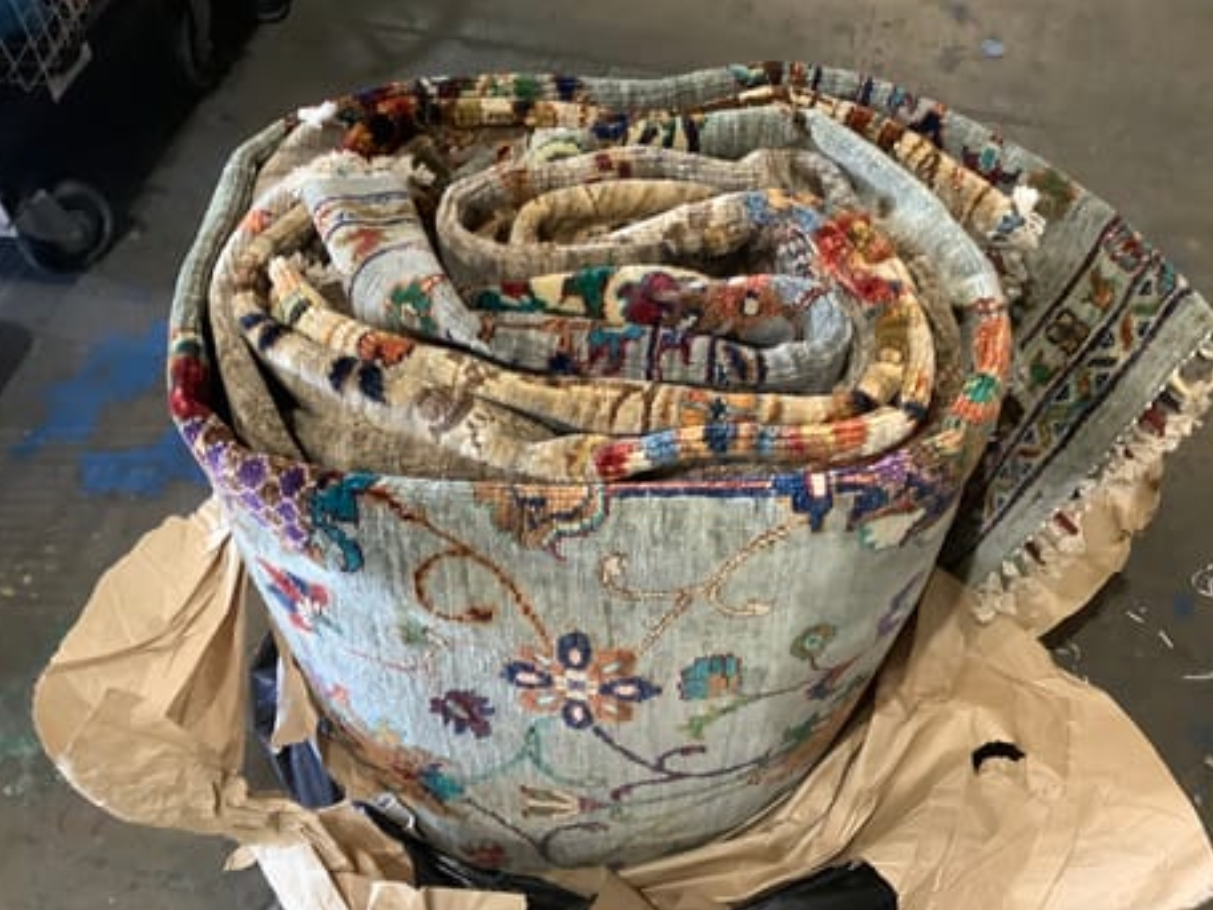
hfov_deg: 53.9
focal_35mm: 34
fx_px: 1191
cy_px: 475
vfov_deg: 41.8
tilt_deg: -57.2
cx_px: 646
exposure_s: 1/50
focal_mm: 3.3
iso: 320
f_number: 2.4
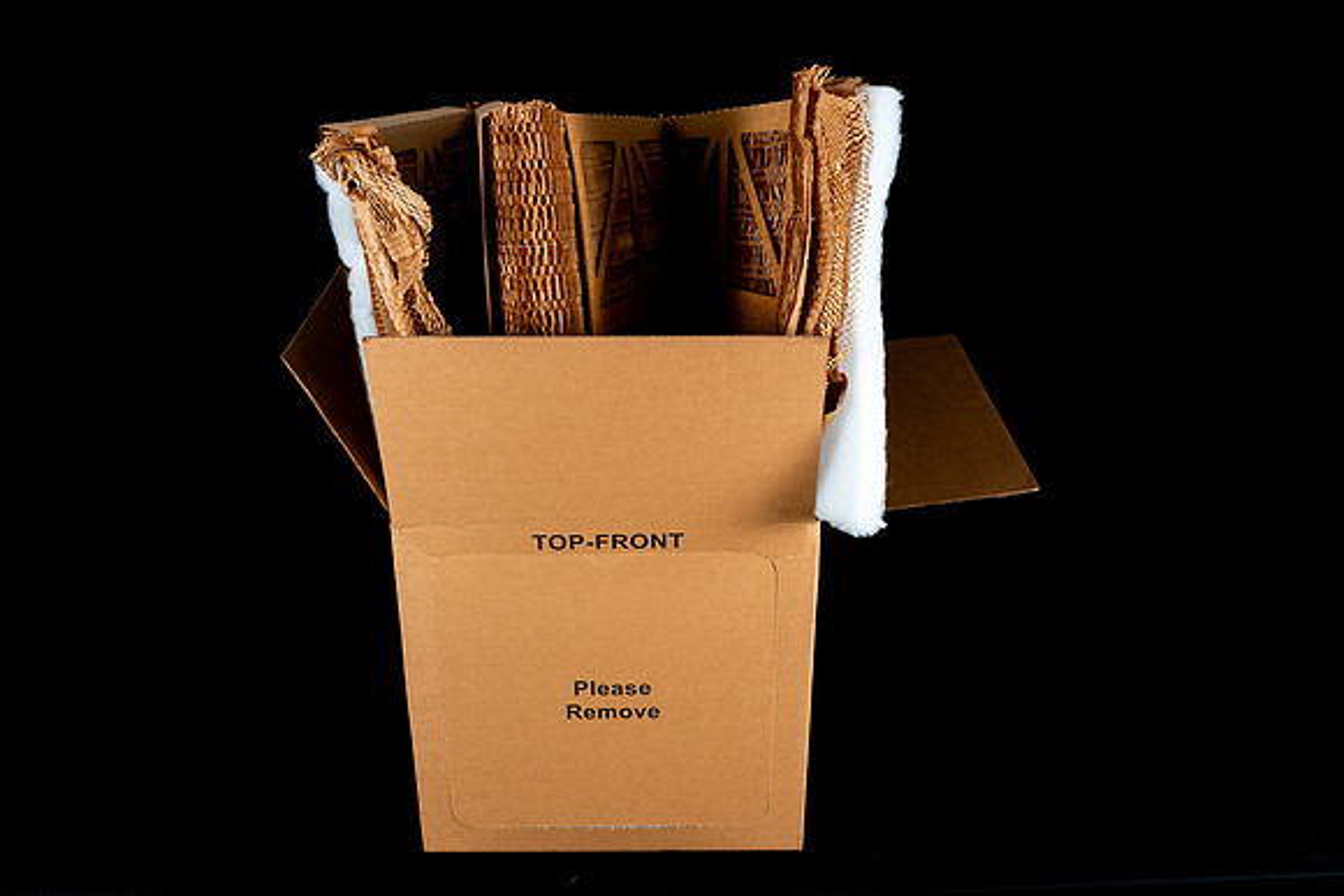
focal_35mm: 38
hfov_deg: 50.7
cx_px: 672
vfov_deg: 35.1
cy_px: 448
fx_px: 1419
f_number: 8
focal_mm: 38
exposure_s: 1/125
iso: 160
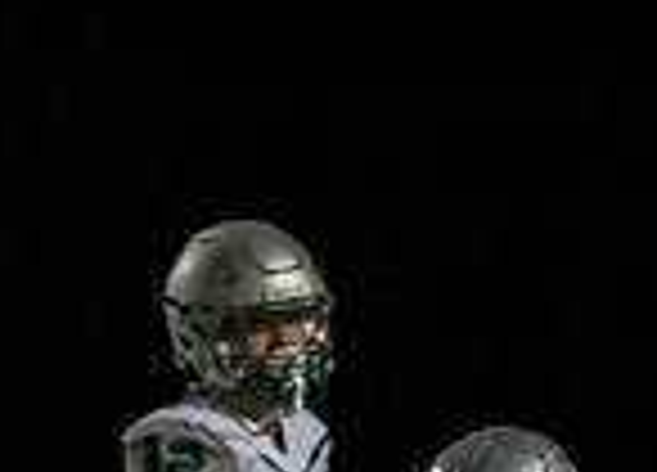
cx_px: 417
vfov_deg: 1.4
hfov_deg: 1.9
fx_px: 19507
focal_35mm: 1043
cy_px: 1007
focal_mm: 200
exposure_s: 1/1000
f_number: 2.8
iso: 1600
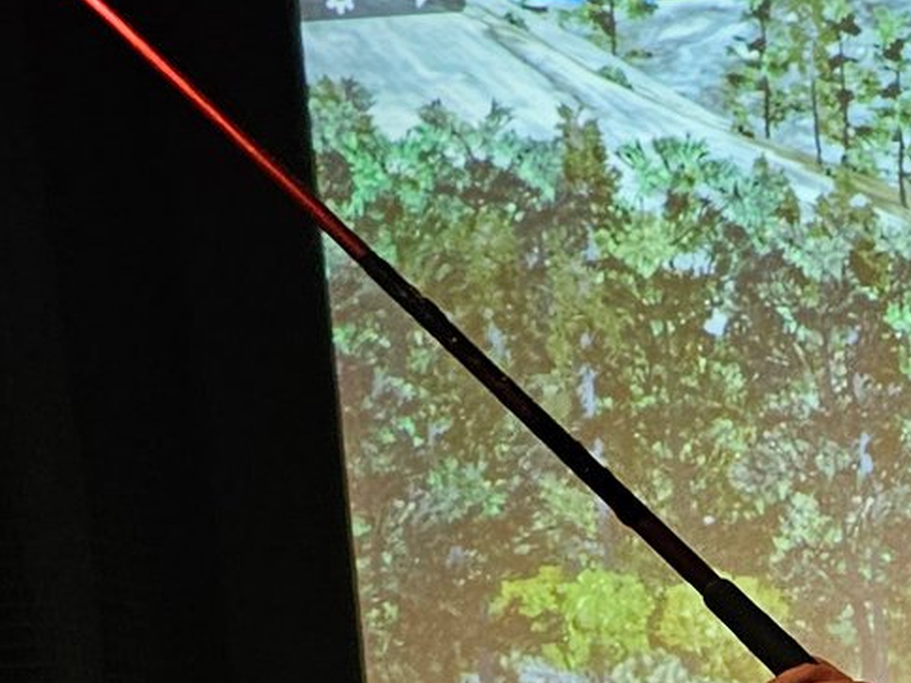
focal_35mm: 122
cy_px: 1400
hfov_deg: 15.0
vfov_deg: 11.0
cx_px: 1356
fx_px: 3210
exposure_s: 1/37
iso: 250
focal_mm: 6.3
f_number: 1.7
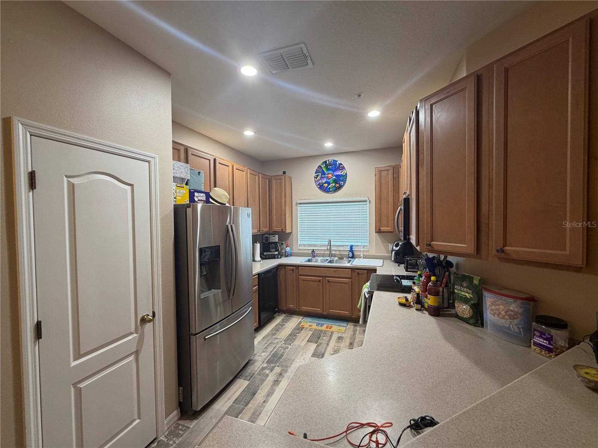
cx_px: 299
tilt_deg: -1.4
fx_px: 242
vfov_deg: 85.7
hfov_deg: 102.1
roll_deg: +0.8
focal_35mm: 14
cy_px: 224
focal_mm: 2.22
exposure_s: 1/60
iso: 160
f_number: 2.2
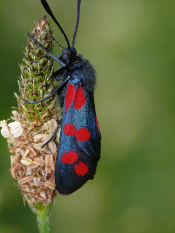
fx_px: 1577
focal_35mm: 234
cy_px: 104
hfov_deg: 6.4
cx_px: 82
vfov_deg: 8.5
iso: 200
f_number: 6.3
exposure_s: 1/160
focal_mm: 43.4
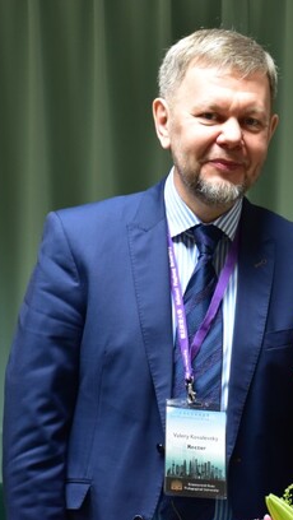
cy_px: 254
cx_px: 326
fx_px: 2303
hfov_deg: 7.2
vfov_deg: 12.9
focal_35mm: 167
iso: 800
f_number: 5.6
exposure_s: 1/30
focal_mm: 62
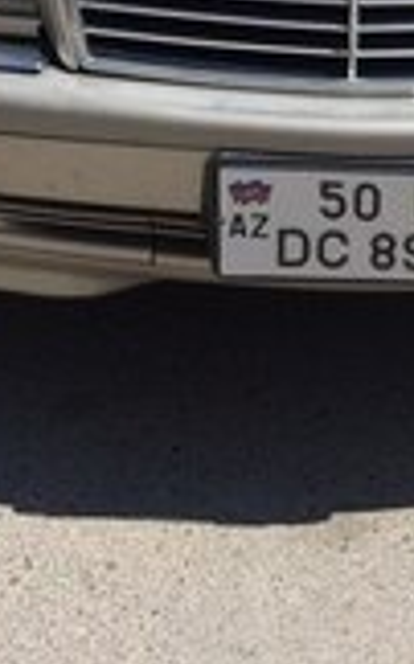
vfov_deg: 20.2
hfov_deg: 13.8
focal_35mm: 94
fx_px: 1700
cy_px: -209
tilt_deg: -19.6
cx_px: 377
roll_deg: -0.4
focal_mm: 4.15
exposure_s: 1/1642
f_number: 2.2
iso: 32
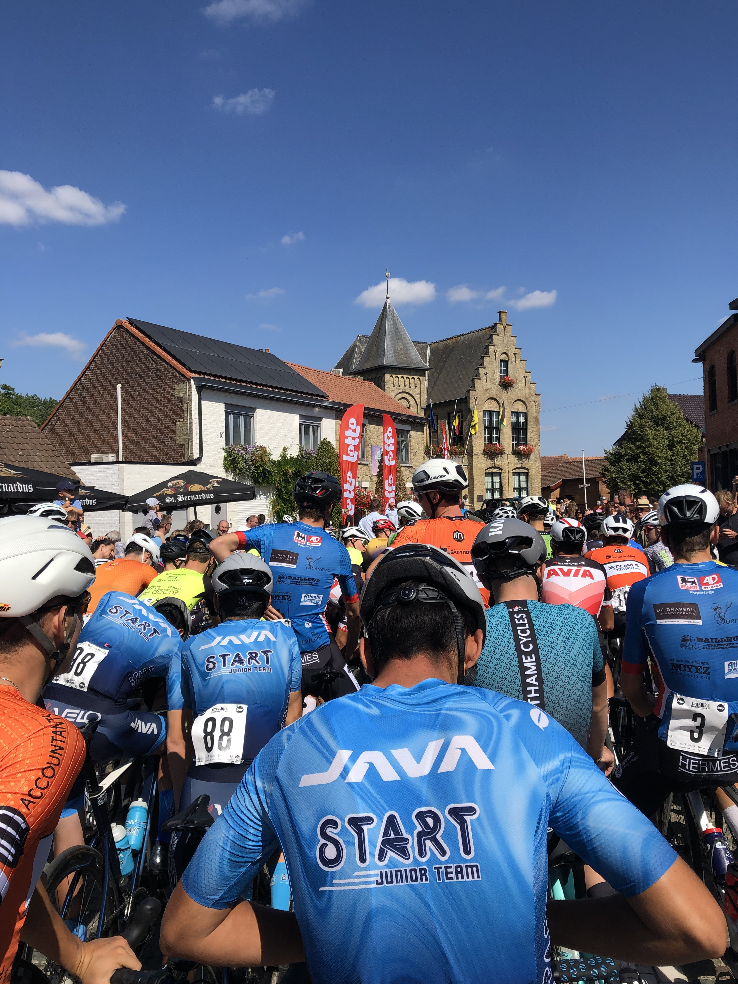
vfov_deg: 61.7
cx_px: 377
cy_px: 483
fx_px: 824
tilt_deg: +2.5
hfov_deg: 48.2
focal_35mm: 29
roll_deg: +1.7
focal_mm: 4
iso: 20
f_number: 1.8
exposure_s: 1/2667
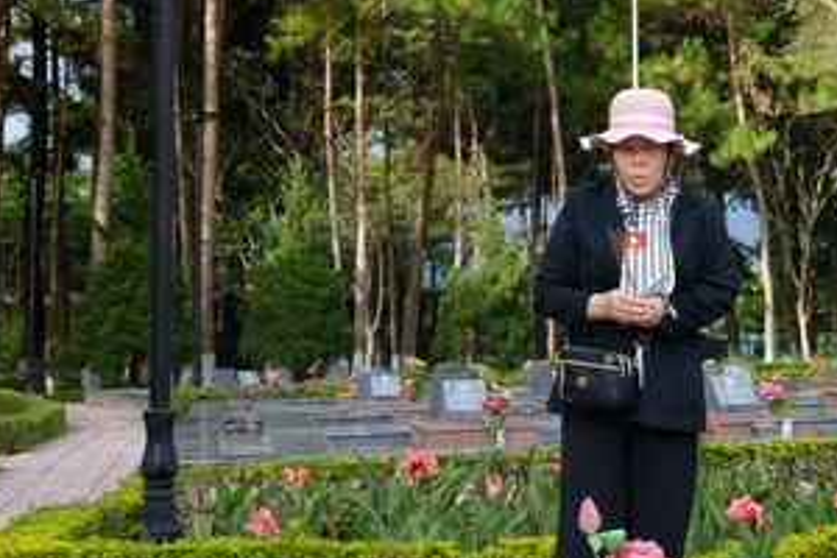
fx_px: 1744
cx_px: 868
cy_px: 165
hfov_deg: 25.4
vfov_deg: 18.1
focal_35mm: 75
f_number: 4.5
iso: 400
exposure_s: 1/320
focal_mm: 16.5
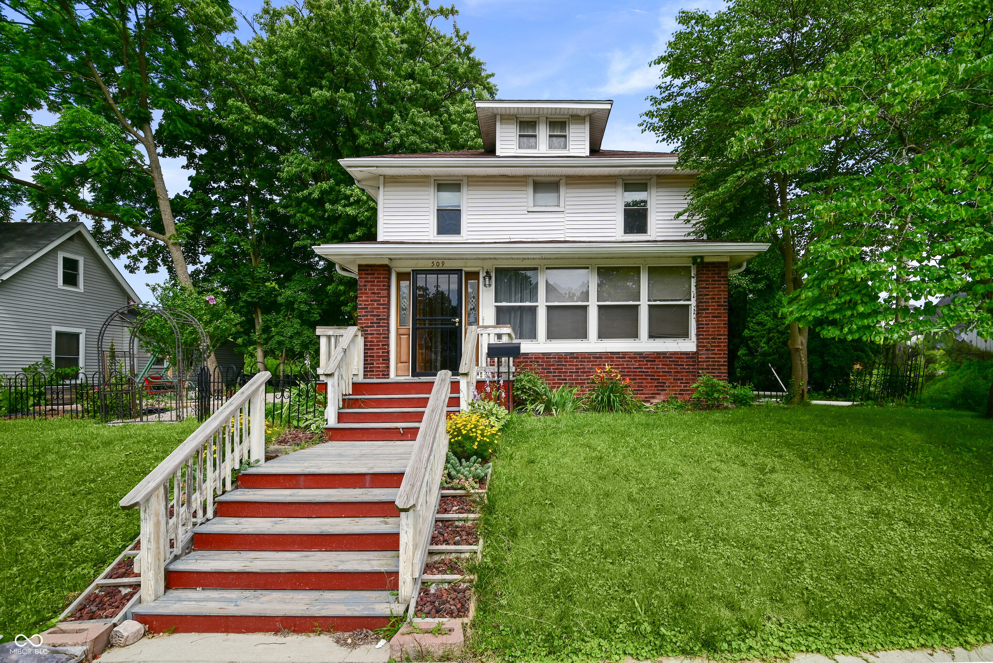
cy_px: 332
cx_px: 496
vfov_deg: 81.2
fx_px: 386
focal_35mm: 14
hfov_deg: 104.2
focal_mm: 14
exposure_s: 1/160
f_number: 13
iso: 250
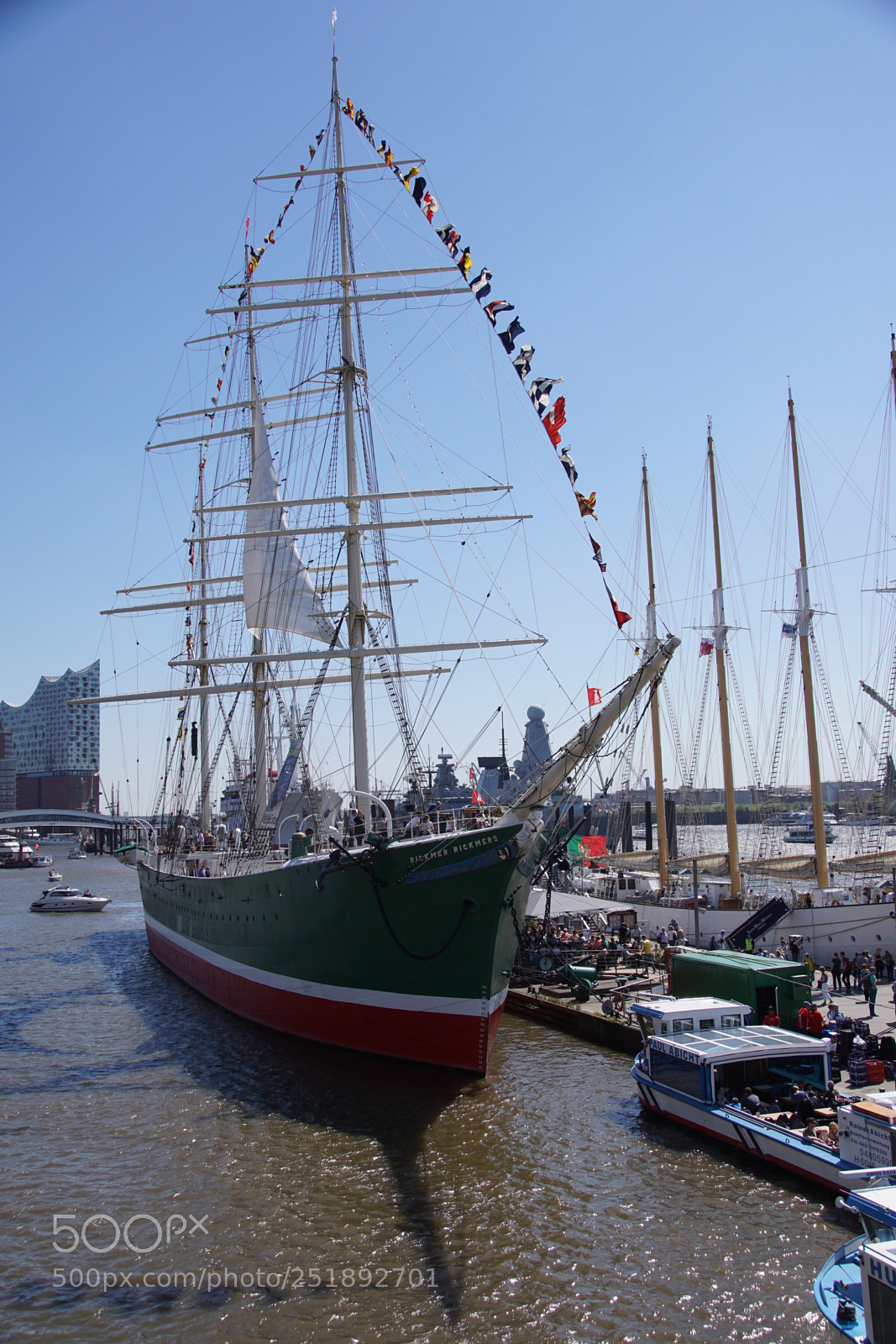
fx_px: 1232
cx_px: 448
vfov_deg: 57.2
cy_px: 672
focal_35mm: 33
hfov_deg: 40.0
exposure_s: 1/320
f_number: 8
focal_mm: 22
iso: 100
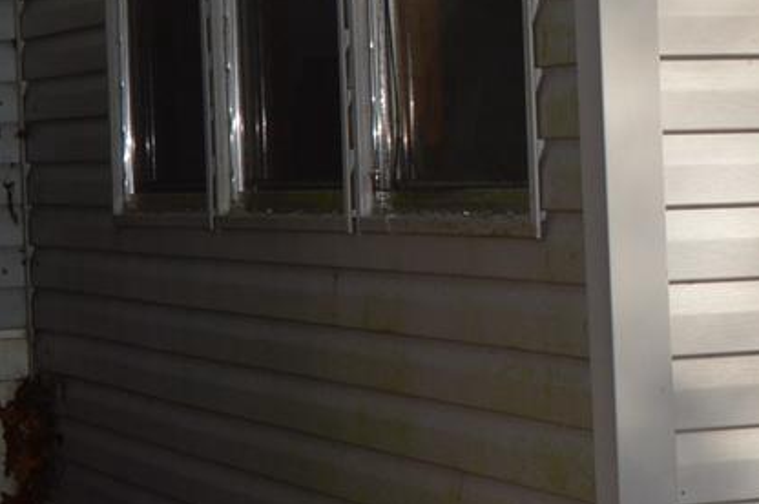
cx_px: 1106
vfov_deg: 10.2
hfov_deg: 14.5
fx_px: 2800
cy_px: 63
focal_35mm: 133
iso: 100
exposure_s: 1/200
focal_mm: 18
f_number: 7.1
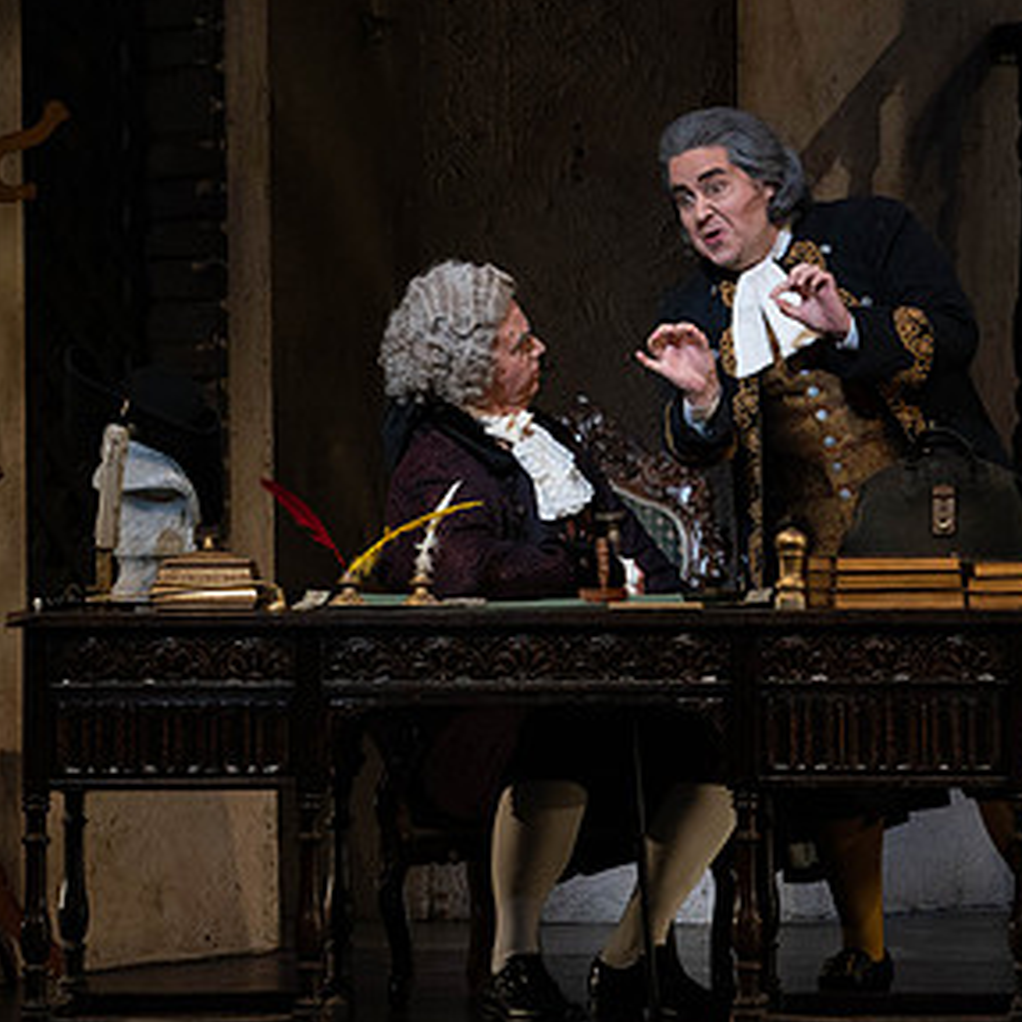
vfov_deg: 5.1
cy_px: 440
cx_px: 513
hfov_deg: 5.1
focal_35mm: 343
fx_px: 11457
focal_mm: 200
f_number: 9
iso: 3200
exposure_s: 1/250
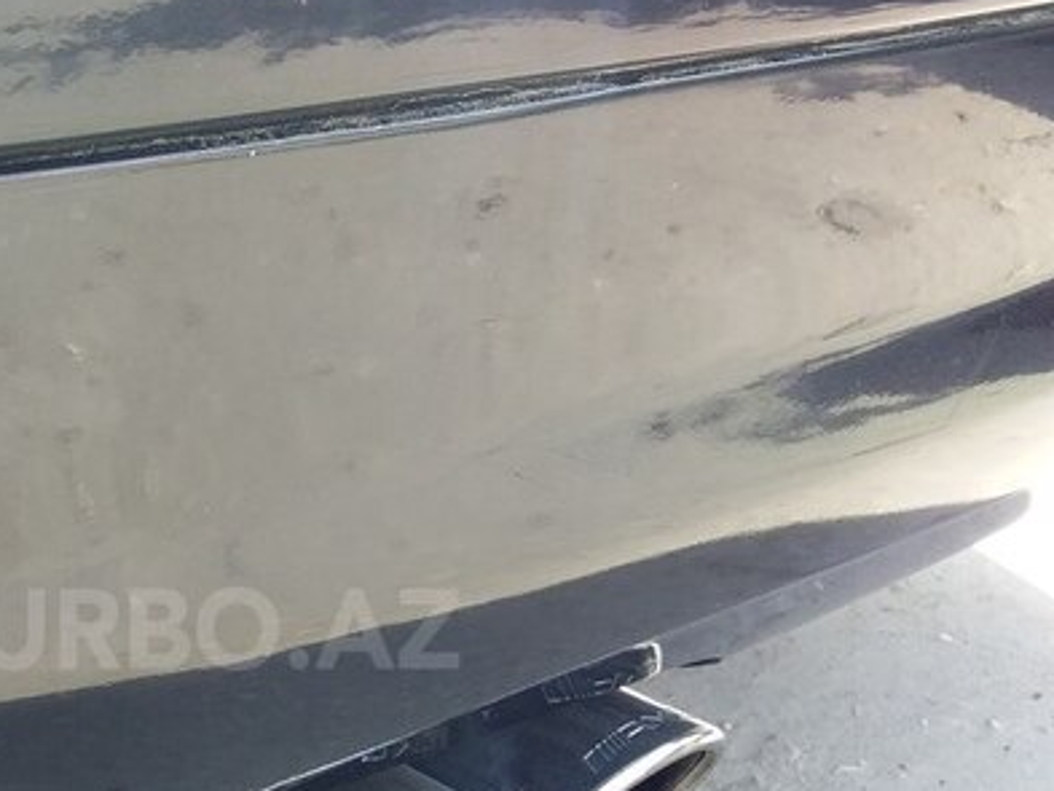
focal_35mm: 52
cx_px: 185
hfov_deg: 35.4
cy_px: 629
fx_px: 1584
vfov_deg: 27.5
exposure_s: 1/104
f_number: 2.2
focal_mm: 3.3
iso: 40
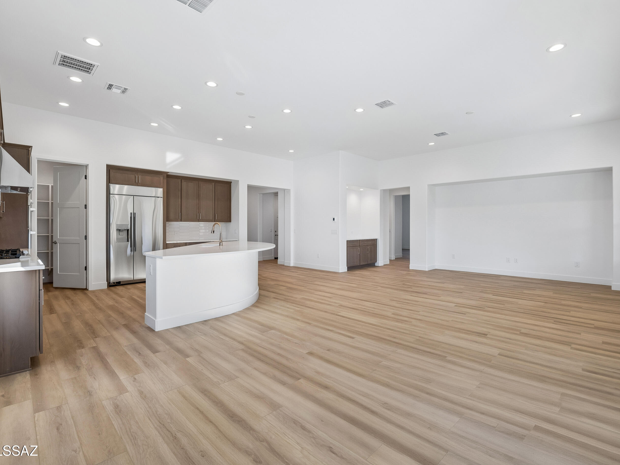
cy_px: 228
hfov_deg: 94.5
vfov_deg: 78.1
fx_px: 287
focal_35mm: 16
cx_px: 306
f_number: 8
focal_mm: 14
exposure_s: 1/125
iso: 400
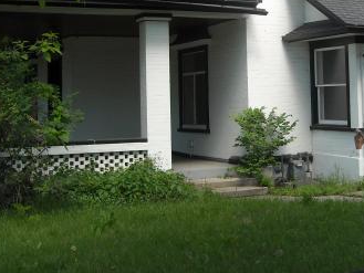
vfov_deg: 21.3
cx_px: 256
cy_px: 43
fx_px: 715
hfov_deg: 28.3
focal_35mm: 68
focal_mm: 5.7
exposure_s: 1/296
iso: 64
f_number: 2.8
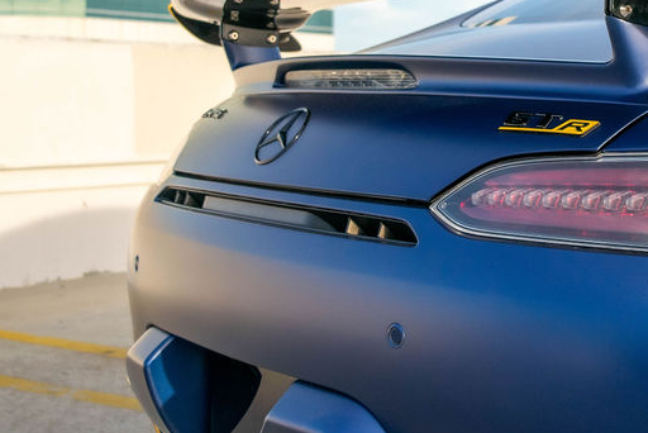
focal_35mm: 81
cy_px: 63
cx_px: 554
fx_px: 1459
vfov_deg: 16.7
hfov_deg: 24.5
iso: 400
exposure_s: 1/1250
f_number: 5.6
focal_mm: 27
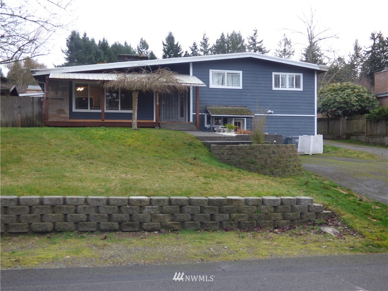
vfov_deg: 36.8
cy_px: 146
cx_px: 194
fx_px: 437
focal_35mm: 39
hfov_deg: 47.9
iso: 125
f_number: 3.5
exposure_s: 1/60
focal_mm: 6.8
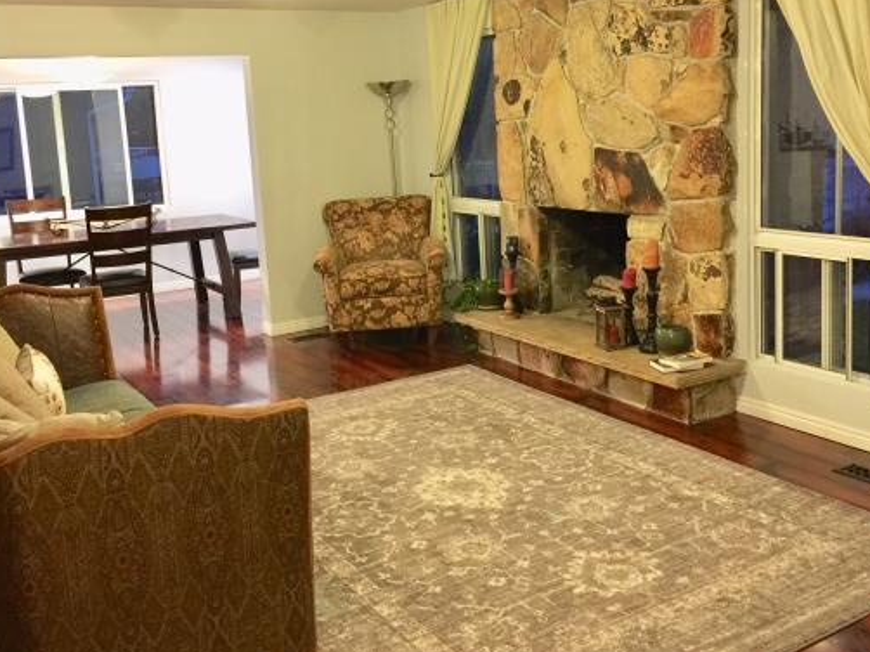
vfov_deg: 38.5
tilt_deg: -8.7
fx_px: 929
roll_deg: +3.1
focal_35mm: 37
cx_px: 423
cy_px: 260
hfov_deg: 50.2
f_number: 2.2
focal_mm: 4.15
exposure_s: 1/10
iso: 100
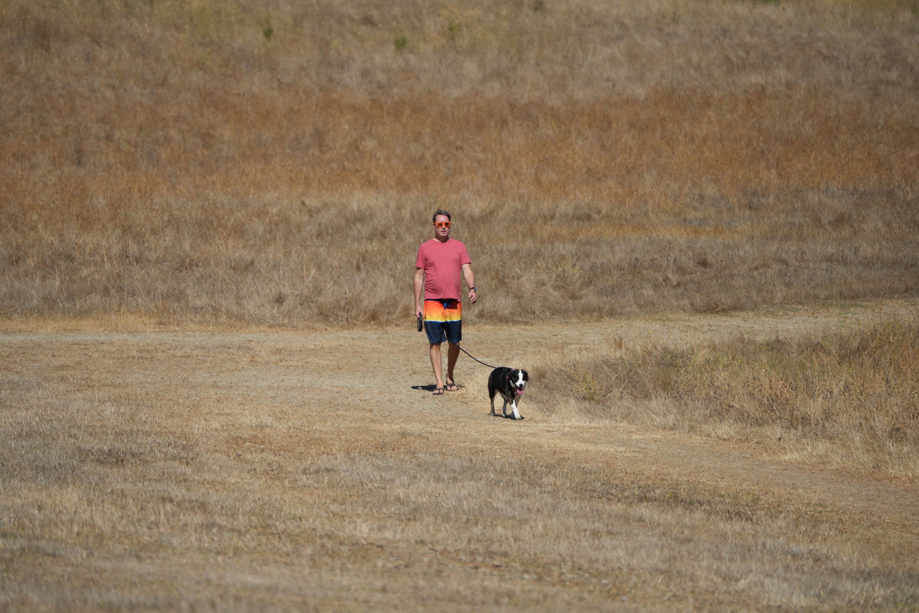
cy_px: 306
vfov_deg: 3.8
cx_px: 460
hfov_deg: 5.6
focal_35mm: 365
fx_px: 9317
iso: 400
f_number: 6.3
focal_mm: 365
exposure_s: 1/2500
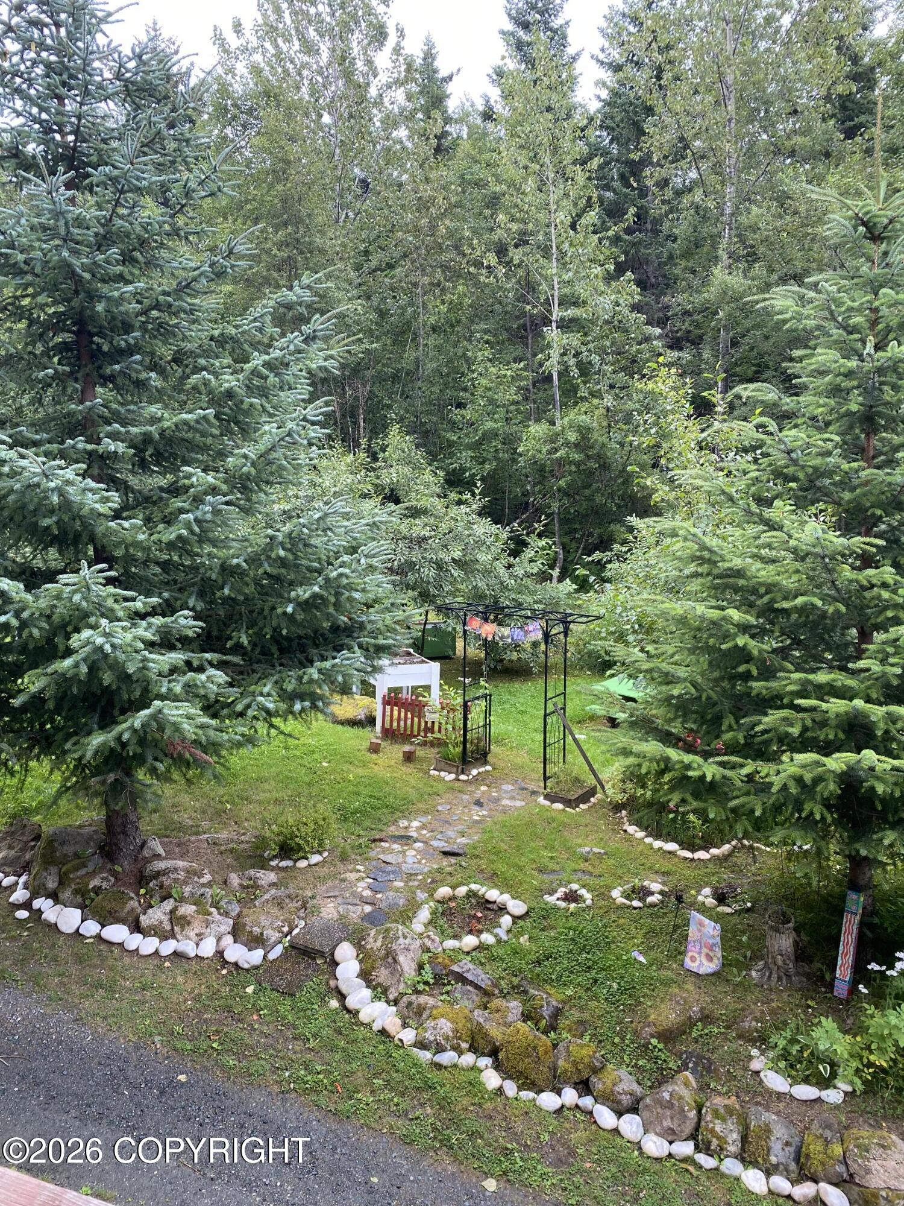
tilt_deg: -7.3
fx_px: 905
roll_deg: +2.6
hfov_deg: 53.1
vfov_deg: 67.3
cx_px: 452
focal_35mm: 26
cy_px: 603
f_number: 1.8
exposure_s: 1/121
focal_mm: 4.25
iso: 32
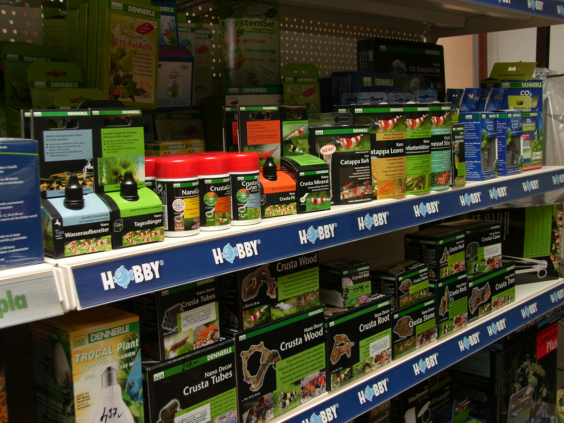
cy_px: 212
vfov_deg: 32.2
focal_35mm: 45
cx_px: 282
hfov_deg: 42.1
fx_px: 733
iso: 50
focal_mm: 11.5
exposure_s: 1/50
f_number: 2.5
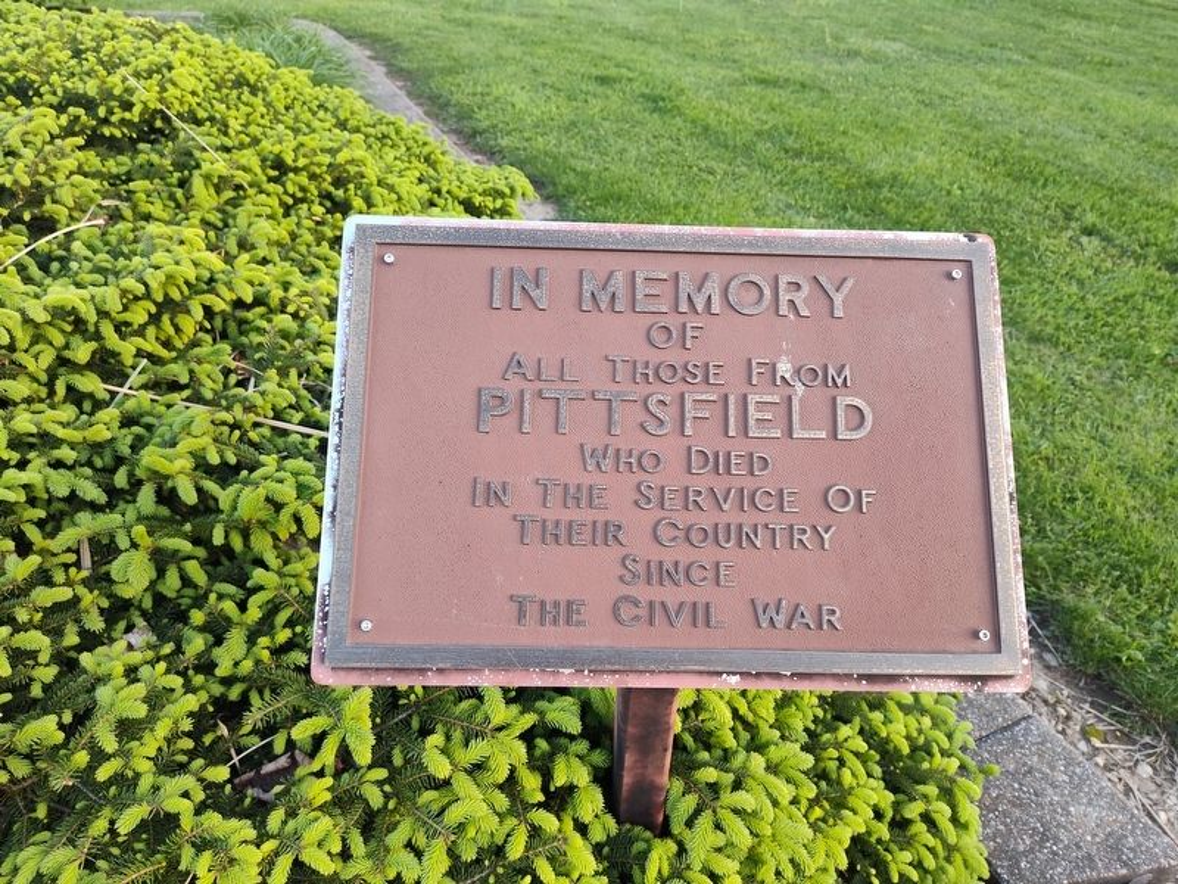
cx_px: 589
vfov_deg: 58.9
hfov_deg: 73.9
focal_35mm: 23
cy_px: 442
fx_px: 783
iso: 569
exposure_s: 1/120
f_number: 1.8
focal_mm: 5.56
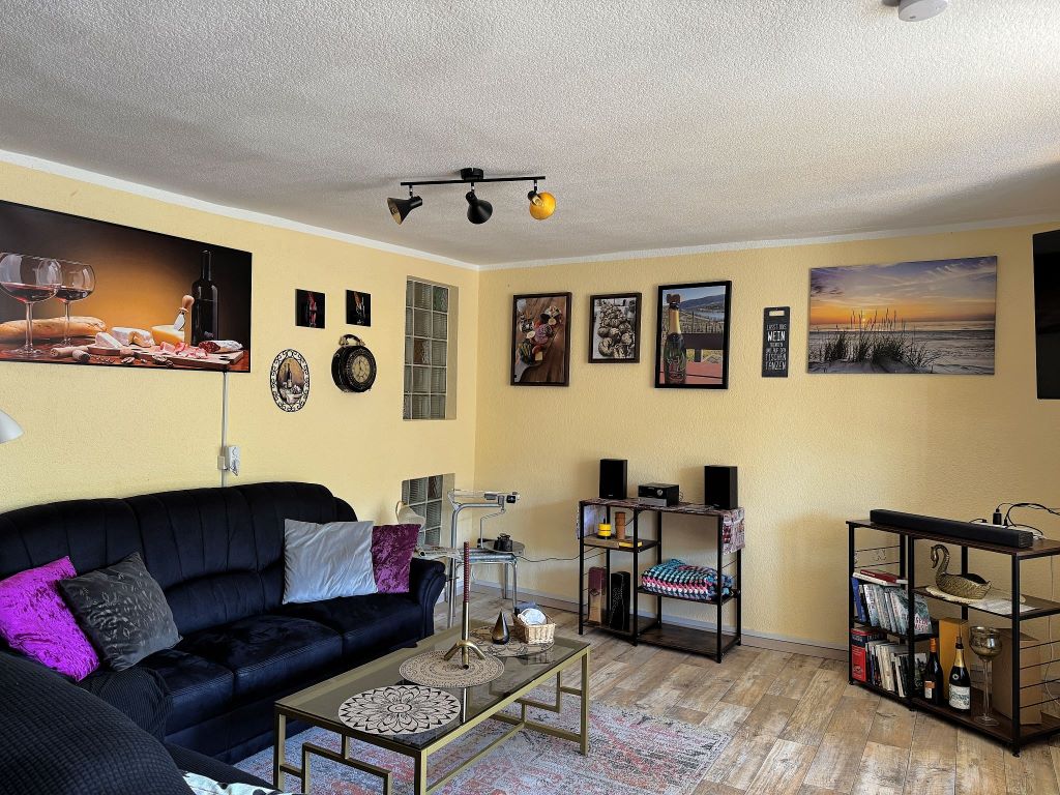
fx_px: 735
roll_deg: -0.9
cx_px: 530
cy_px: 398
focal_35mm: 24
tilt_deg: +0.1
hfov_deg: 71.6
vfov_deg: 56.8
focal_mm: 6.76
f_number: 1.78
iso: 160
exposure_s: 1/121
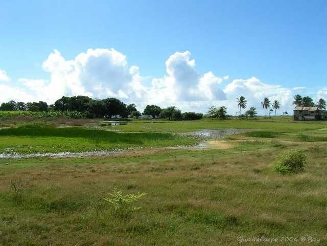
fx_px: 359
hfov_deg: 49.0
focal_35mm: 38
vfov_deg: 37.7
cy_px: 123
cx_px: 164
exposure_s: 1/1000
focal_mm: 5.8
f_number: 5.6
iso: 50
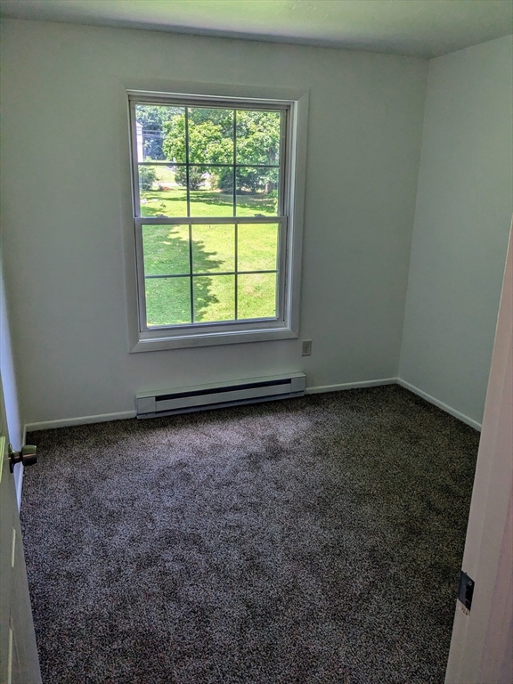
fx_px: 534
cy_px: 342
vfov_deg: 65.3
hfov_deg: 51.4
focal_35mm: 27
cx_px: 256
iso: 60
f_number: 1.73
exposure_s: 1/300
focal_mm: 4.38
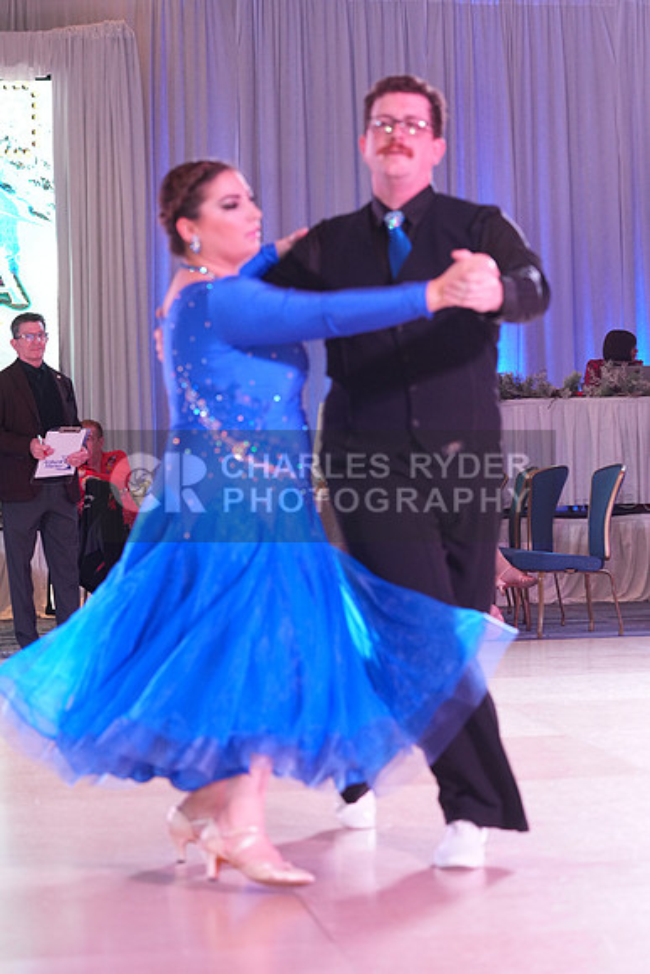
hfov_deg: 14.7
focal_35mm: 93
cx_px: 325
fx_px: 2517
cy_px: 487
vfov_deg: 21.9
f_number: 5
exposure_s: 1/250
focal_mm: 93
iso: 2500
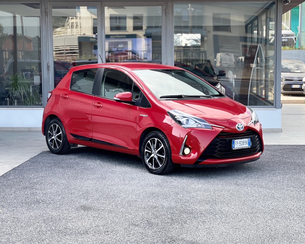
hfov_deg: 28.3
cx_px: 158
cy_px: 122
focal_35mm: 67
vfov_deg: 22.8
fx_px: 605
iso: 20
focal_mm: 7.5
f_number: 2.2
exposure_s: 1/121
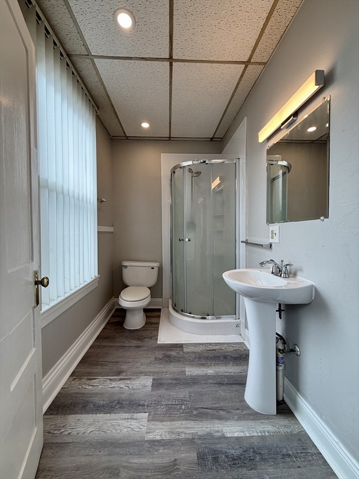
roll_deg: +0.7
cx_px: 180
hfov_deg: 85.7
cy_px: 240
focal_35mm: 14
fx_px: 194
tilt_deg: -0.5
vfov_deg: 102.1
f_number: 2.2
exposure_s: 1/120
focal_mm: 2.22
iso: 64
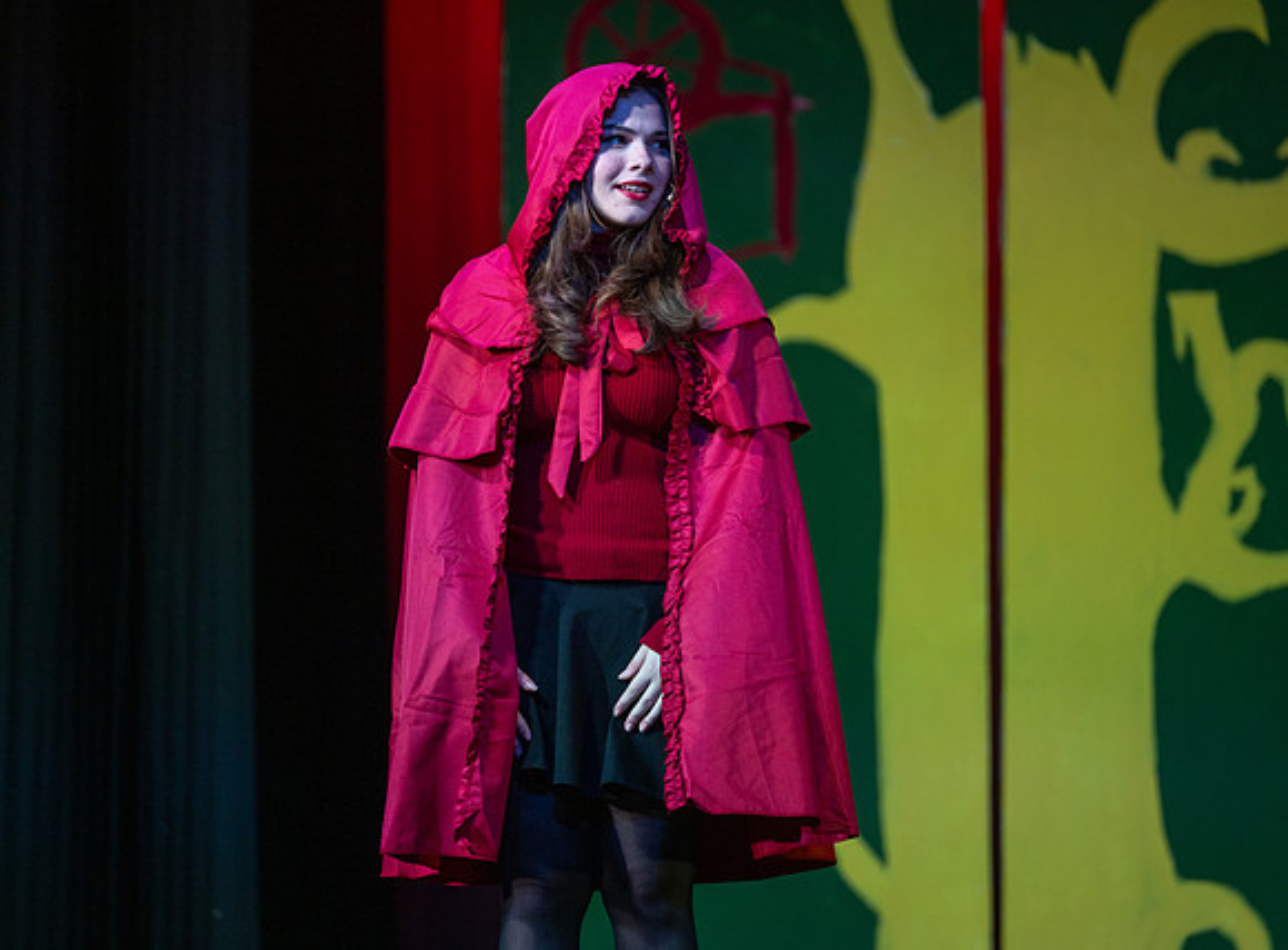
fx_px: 8959
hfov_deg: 8.2
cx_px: 622
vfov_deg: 6.1
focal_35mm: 242
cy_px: 430
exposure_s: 1/400
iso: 450
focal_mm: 200
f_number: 2.8
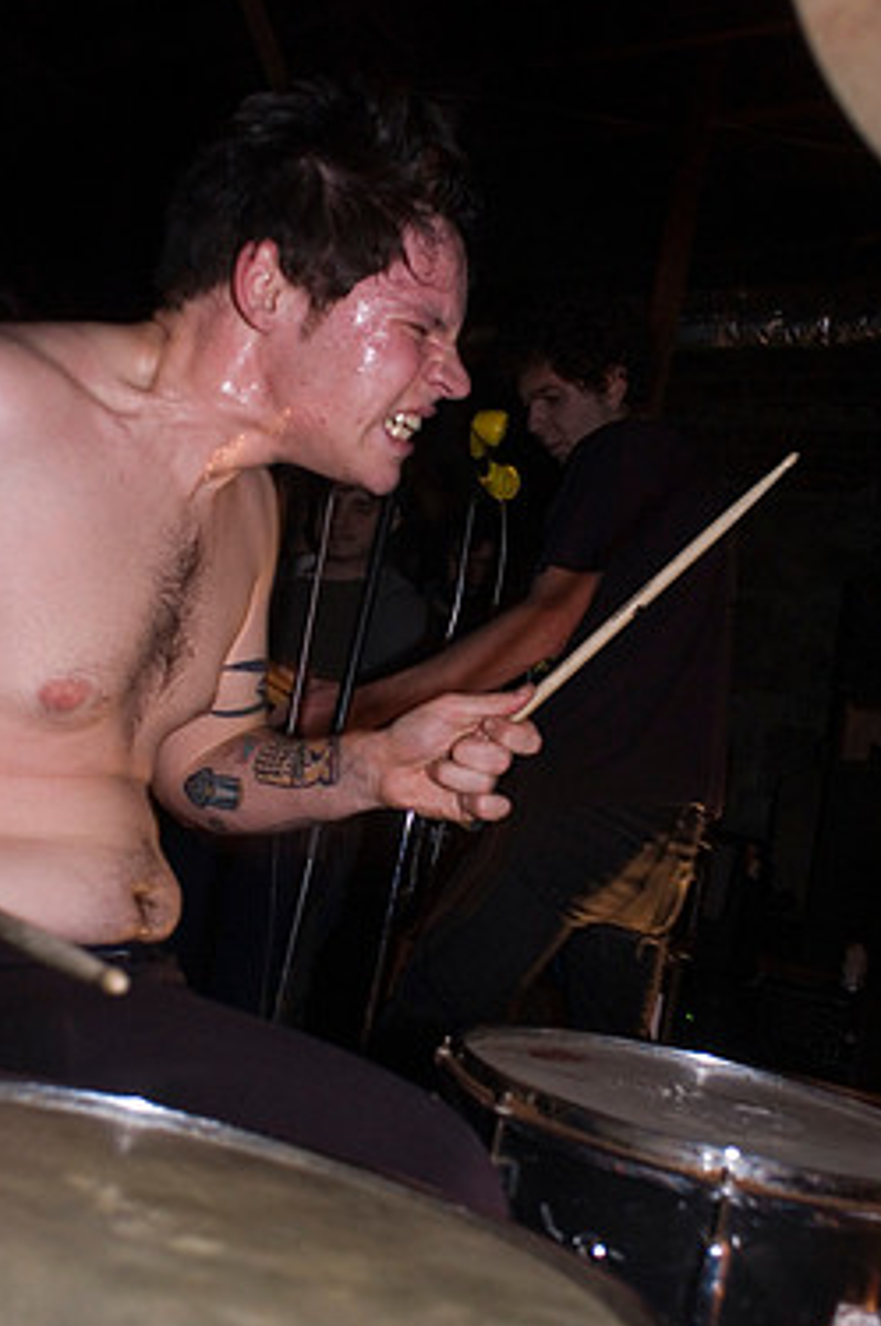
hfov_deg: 36.8
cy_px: 608
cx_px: 405
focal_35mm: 36
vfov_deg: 53.1
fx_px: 1325
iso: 800
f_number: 3.2
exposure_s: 1/10
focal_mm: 20
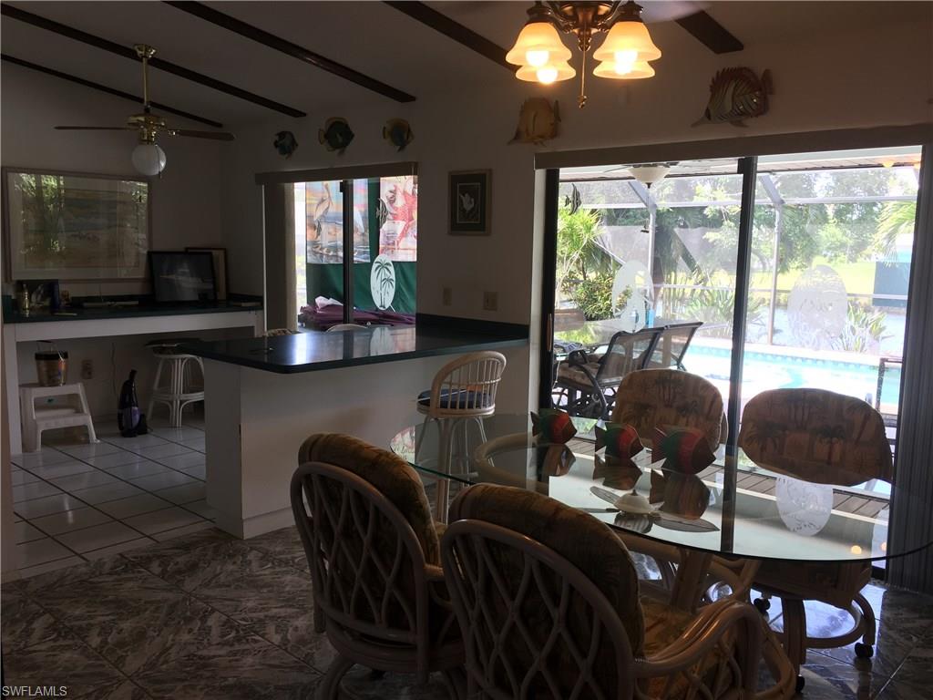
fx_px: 782
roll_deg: -2.3
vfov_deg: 48.2
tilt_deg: -9.3
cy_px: 350
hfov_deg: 61.7
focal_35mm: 29
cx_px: 466
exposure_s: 1/40
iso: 32
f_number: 2.2
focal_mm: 4.15
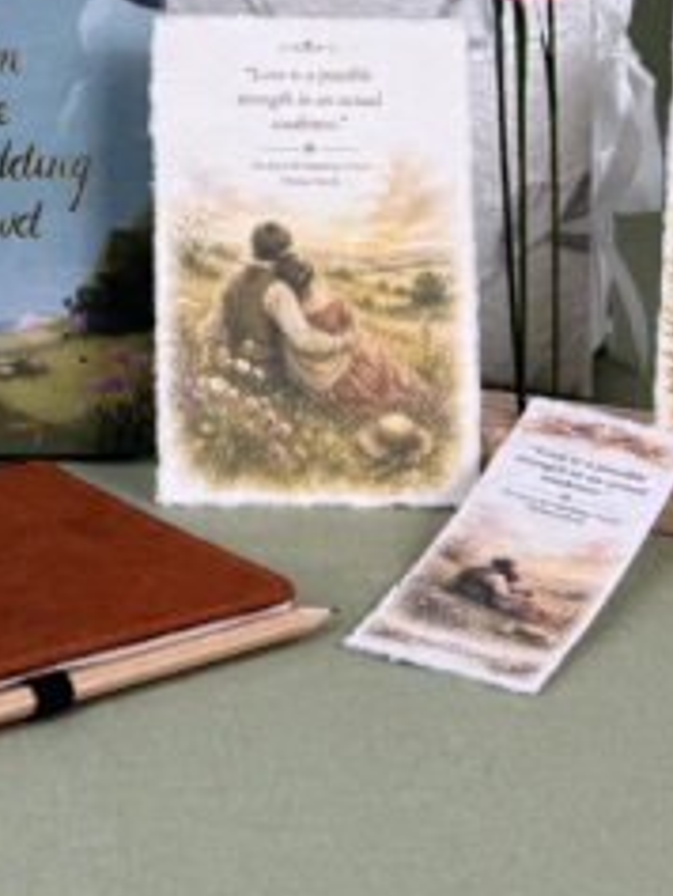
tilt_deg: -5.2
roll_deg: -2.0
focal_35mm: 81
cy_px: -121
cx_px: 11
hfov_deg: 17.8
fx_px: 2098
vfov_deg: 22.6
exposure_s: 1/121
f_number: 1.78
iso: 64
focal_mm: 6.76
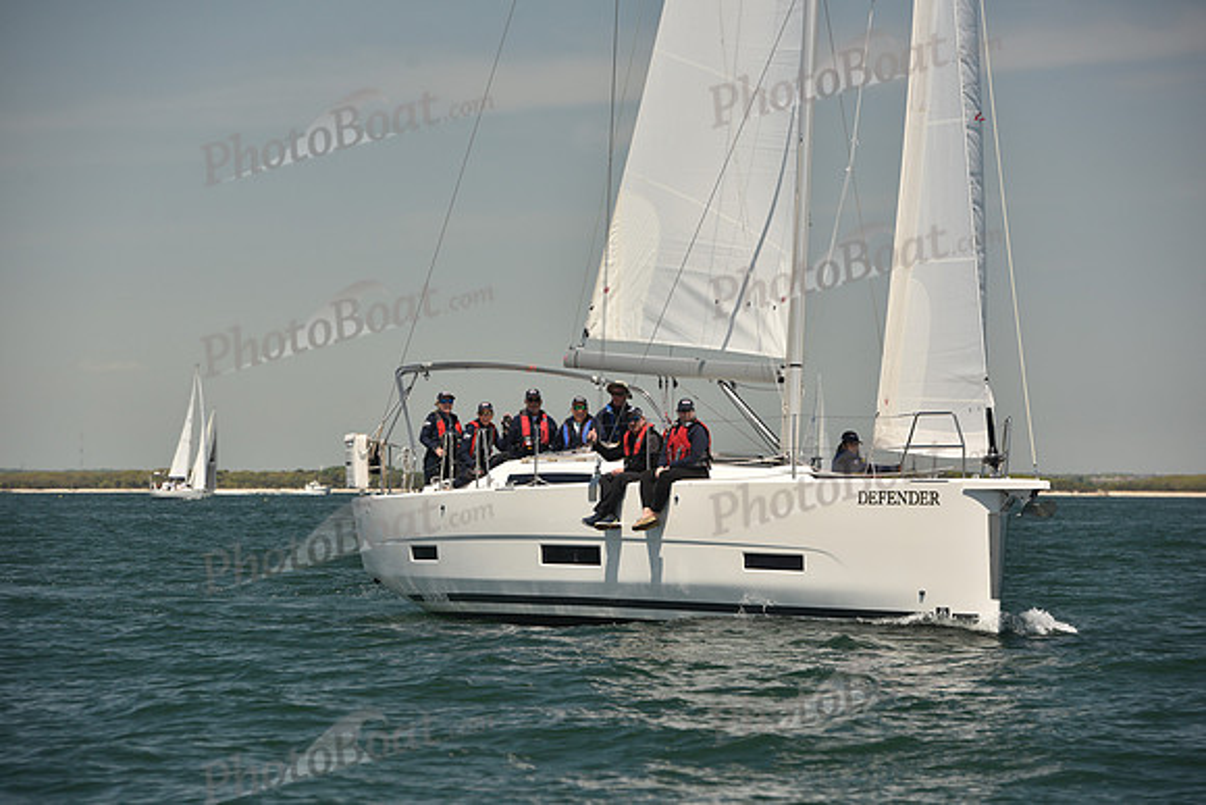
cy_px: 402
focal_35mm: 170
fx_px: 5696
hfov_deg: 12.1
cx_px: 603
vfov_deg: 8.1
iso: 250
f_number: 6.3
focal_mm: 170
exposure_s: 1/800
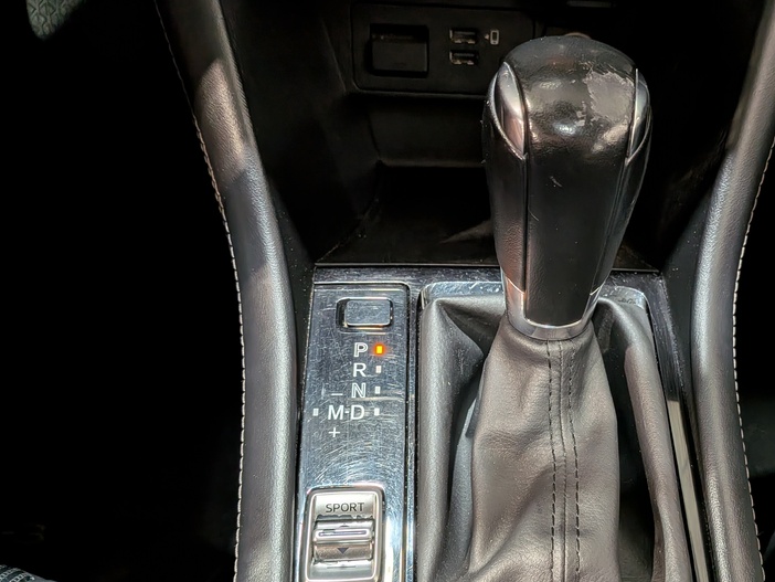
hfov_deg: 51.6
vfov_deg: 40.2
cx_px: 521
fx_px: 784
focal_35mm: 35
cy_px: 389
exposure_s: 1/60
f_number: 1.7
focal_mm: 4.53
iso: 32
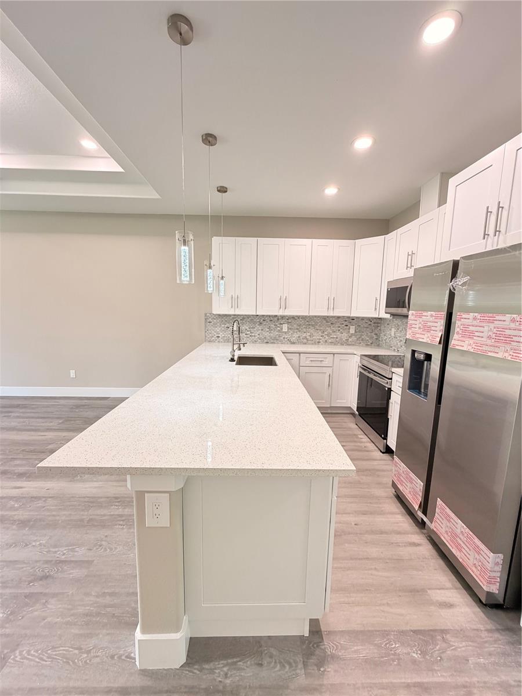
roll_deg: -1.7
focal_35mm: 14
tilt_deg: -8.7
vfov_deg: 102.1
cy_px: 348
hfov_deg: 85.7
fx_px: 281
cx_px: 261
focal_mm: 2.22
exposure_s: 1/60
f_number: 2.2
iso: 400
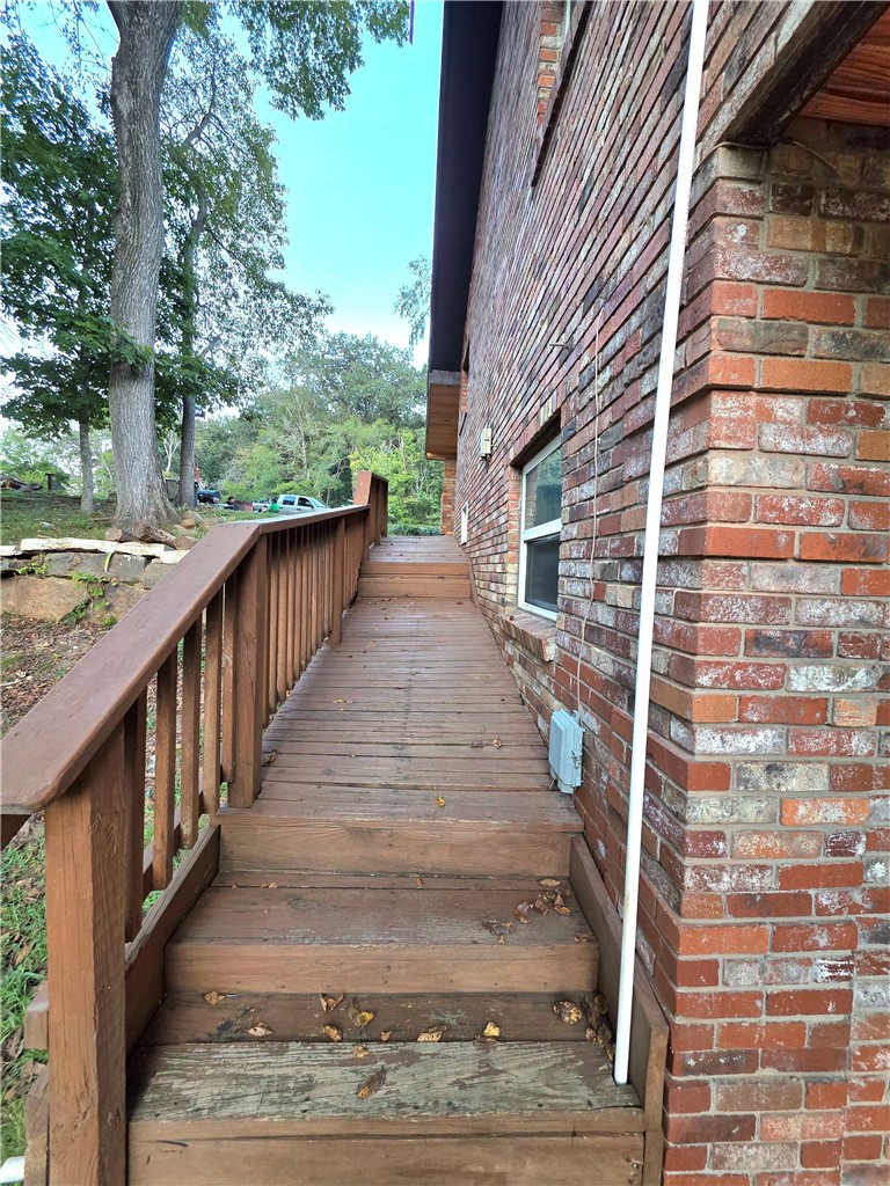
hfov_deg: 89.9
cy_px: 593
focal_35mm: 13
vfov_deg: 106.2
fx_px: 446
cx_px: 445
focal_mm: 2.2
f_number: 1.9
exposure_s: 1/120
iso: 125
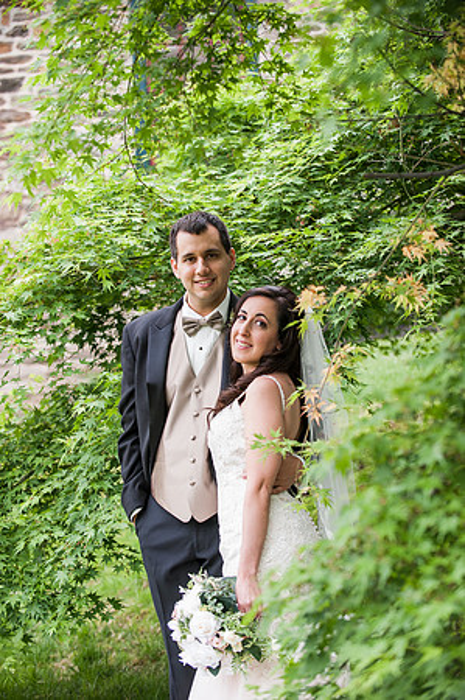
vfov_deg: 25.4
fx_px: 1553
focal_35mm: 80
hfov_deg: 17.0
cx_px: 232
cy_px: 350
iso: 800
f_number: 3.5
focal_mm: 80
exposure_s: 1/1000
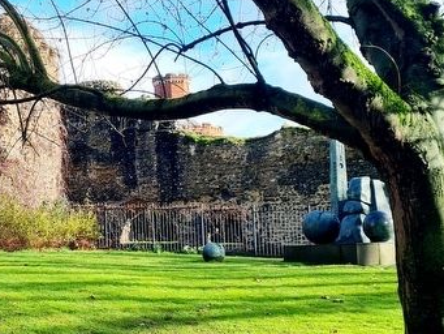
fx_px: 783
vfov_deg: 24.0
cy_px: 121
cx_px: 111
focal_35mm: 61
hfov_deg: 31.1
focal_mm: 5.4
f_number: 1.8
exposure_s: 1/1429
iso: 50
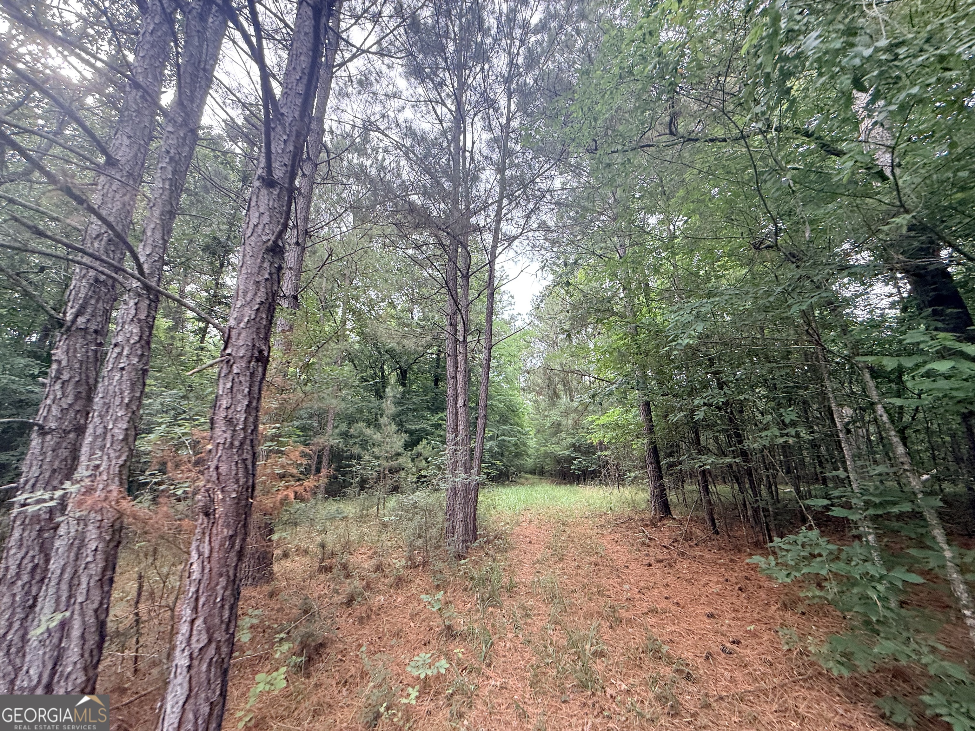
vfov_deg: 85.7
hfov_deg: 102.1
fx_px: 394
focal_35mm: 14
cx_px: 488
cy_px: 366
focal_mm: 2.22
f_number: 2.2
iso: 64
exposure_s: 1/99
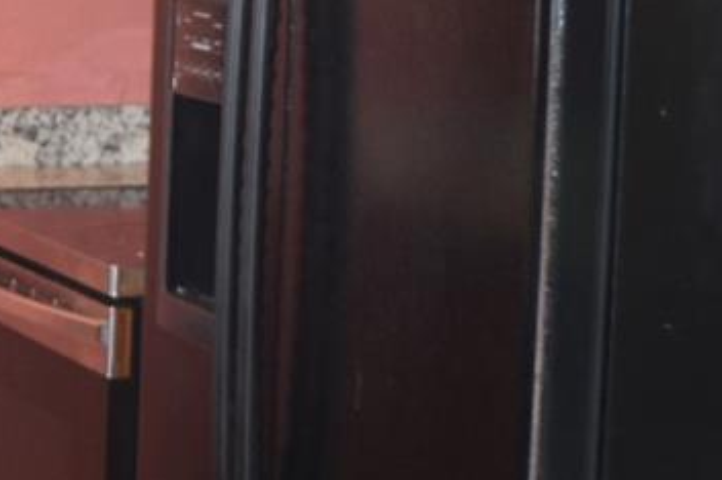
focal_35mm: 184
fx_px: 3692
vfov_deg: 7.4
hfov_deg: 11.1
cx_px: 18
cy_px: 39
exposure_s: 1/80
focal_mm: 27
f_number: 4.5
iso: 800
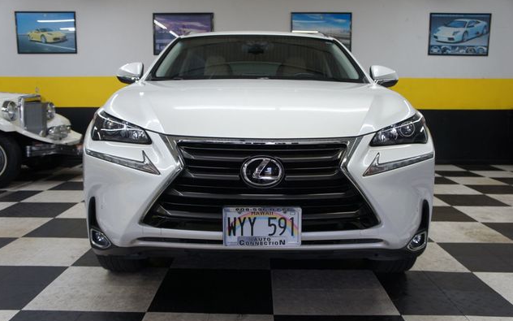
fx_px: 455
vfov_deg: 38.8
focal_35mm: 33
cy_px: 167
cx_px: 256
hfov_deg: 58.9
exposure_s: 1/40
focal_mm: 21
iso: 200
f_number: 4
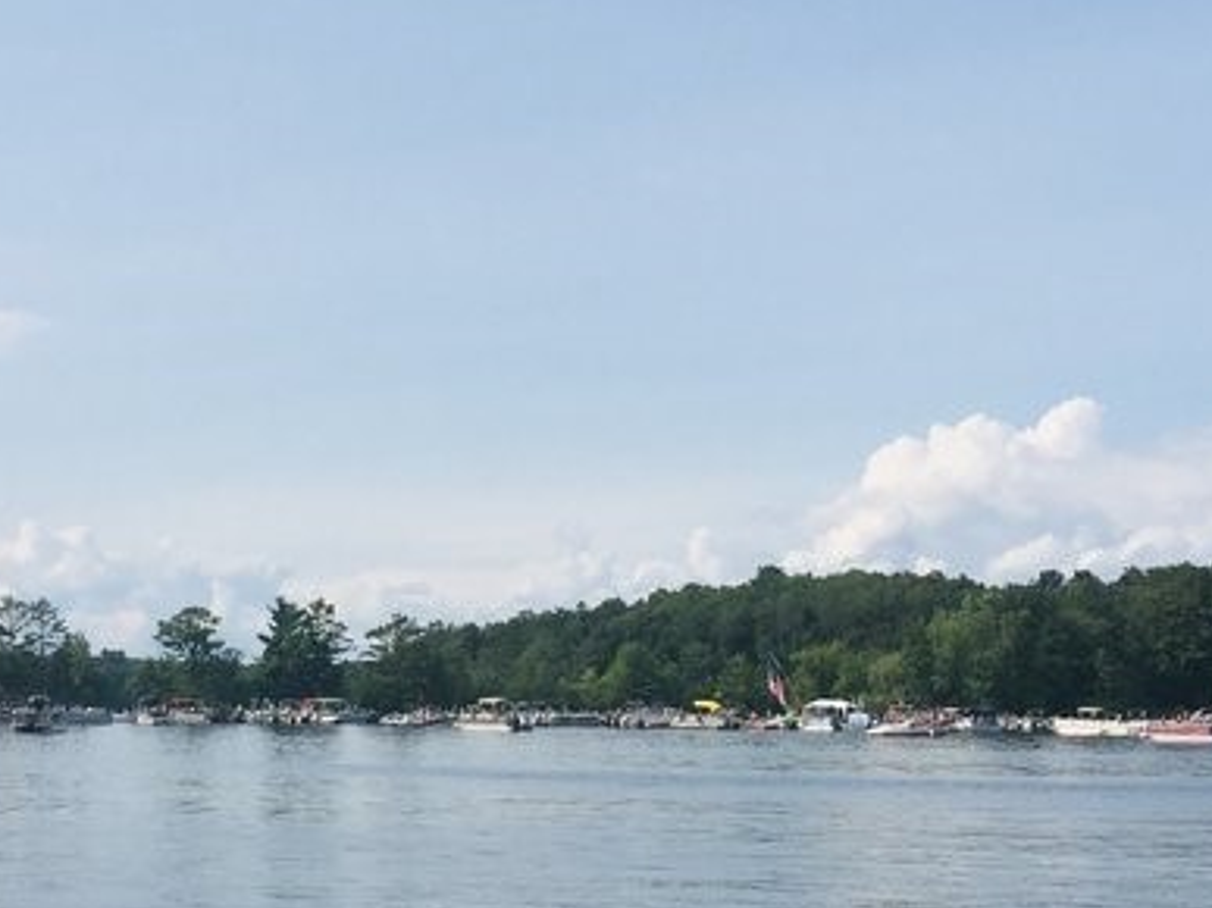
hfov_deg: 25.9
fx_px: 2625
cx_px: 464
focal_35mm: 75
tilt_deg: +4.0
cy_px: 548
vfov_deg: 19.6
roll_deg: -1.0
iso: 32
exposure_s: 1/2825
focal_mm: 4.15
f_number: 2.2
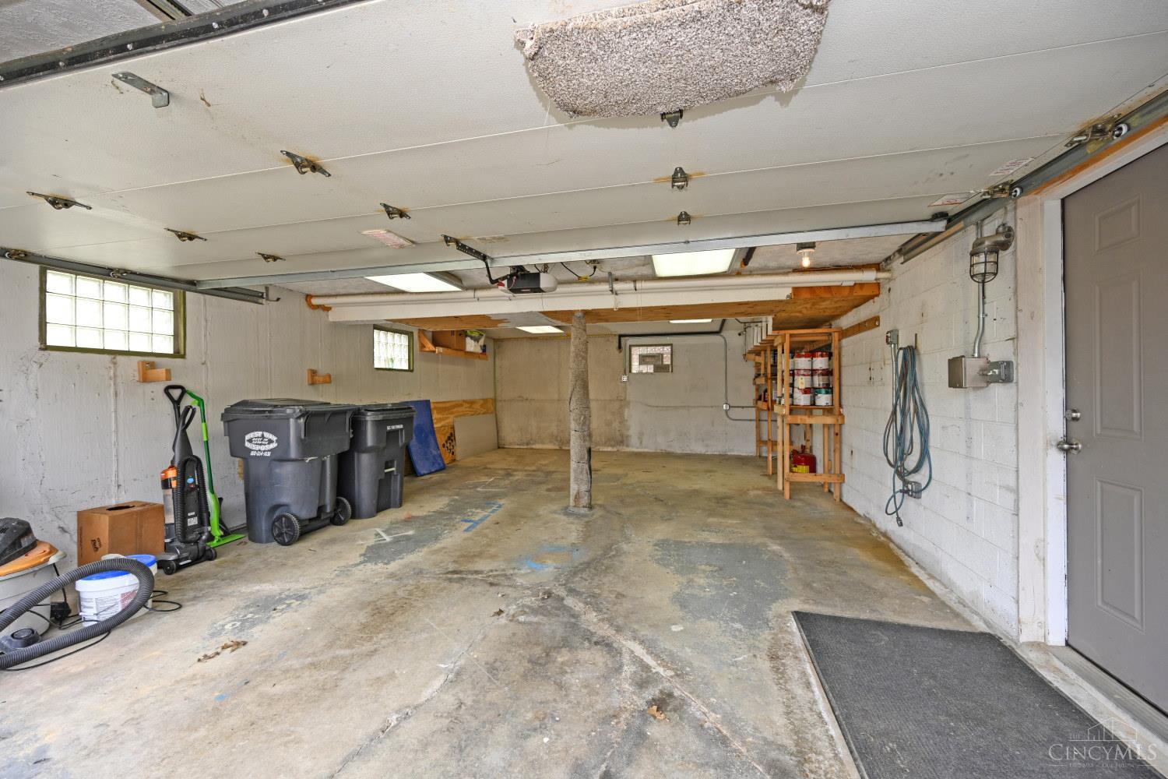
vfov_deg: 81.2
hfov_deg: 104.3
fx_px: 454
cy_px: 390
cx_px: 584
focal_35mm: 14
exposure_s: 1/125
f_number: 5.6
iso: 200
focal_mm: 14
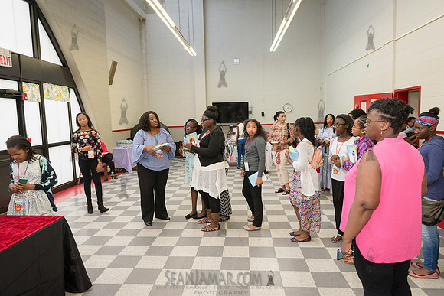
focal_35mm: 26
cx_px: 222
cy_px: 148
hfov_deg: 69.4
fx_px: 321
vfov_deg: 49.6
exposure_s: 1/400
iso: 2000
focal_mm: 26
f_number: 4.5
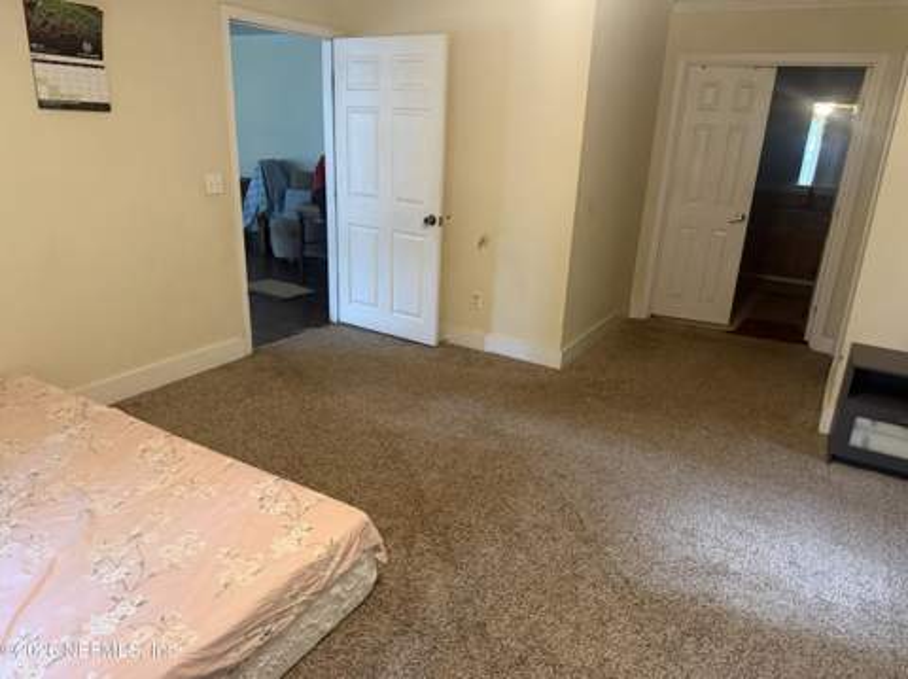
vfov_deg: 56.7
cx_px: 454
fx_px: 629
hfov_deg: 71.7
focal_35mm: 24
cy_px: 340
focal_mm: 6.76
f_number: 1.78
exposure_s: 1/40
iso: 800
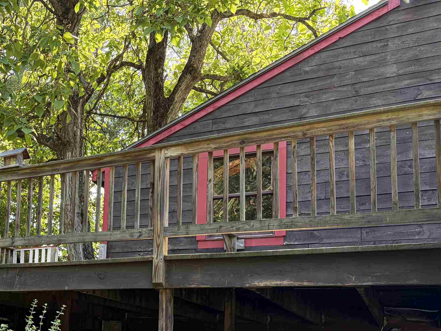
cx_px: 46
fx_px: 624
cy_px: 259
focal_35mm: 49
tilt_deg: +10.2
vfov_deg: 29.1
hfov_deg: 36.5
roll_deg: -3.4
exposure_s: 1/194
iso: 80
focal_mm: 5.96
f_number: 1.6
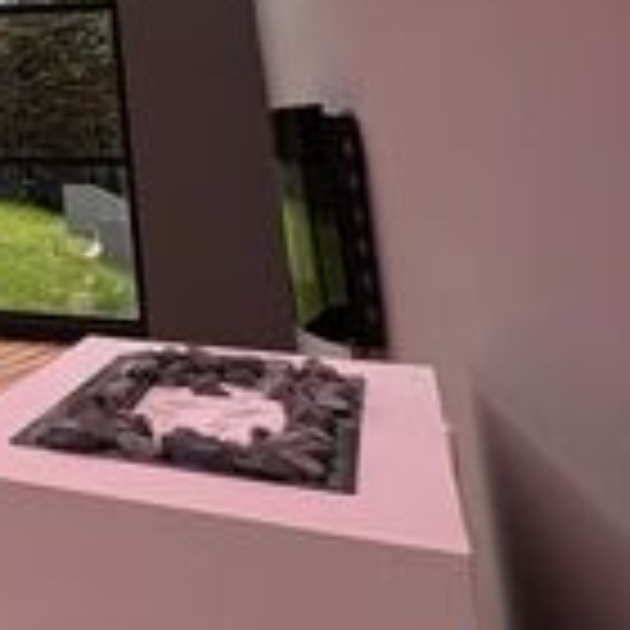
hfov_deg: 19.4
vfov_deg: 26.8
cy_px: -58
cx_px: -578
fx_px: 1215
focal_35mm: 59
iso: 50
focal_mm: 2.22
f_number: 2.2
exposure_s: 1/1536
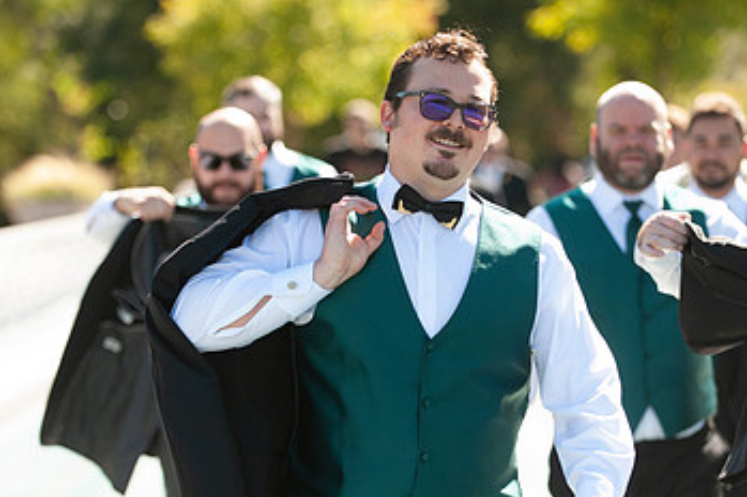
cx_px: 375
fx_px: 4001
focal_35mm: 193
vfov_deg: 7.1
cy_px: 343
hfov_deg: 10.7
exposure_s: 1/8000
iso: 2000
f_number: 2.8
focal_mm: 116
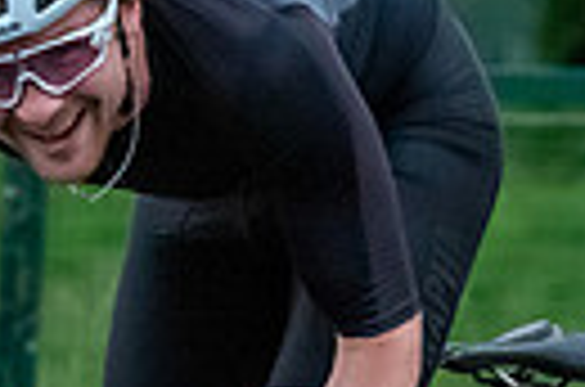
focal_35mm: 582
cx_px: 90
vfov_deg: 2.3
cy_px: 101
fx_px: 9434
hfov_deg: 3.5
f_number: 6.3
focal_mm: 130
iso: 12800
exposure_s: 1/800
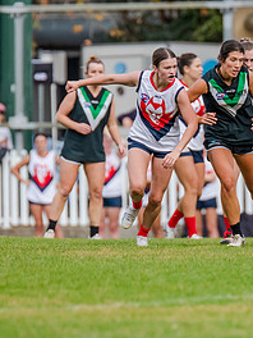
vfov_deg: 2.0
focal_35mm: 998
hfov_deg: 1.5
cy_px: 146
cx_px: 337
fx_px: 9726
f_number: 5.6
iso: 800
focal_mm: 420
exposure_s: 1/1600
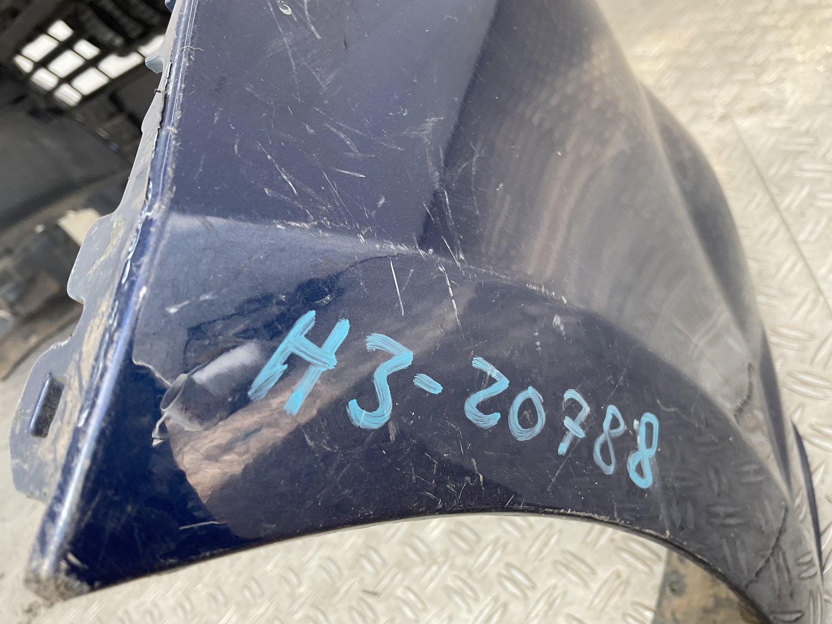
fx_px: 697
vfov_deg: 48.2
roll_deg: +39.5
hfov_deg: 61.7
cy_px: 312
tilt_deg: -33.9
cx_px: 416
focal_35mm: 29
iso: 32
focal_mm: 3
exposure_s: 1/100
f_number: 1.8
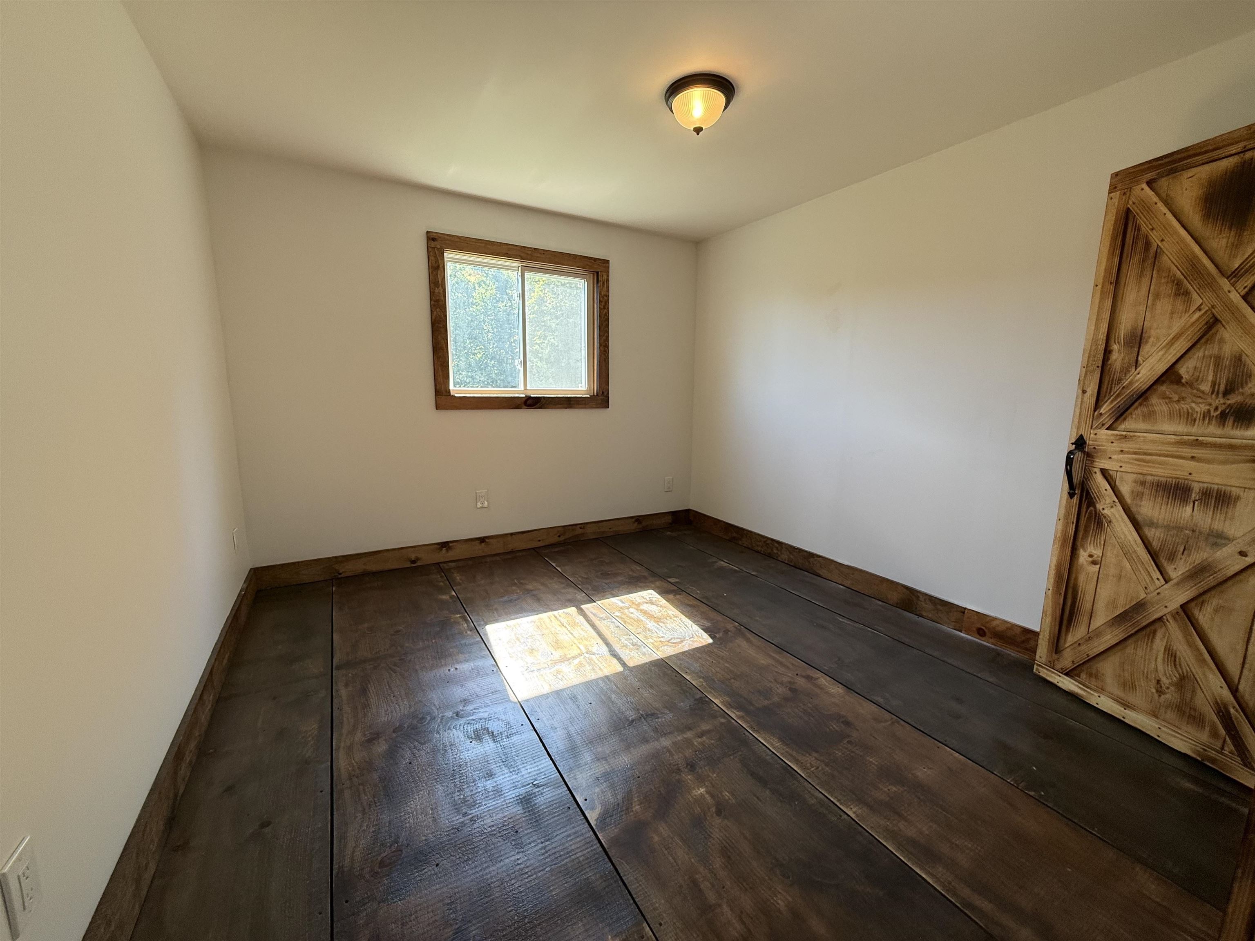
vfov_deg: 85.7
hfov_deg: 102.1
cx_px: 628
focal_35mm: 14
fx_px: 508
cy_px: 470
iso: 100
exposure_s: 1/120
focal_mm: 2.22
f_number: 2.2
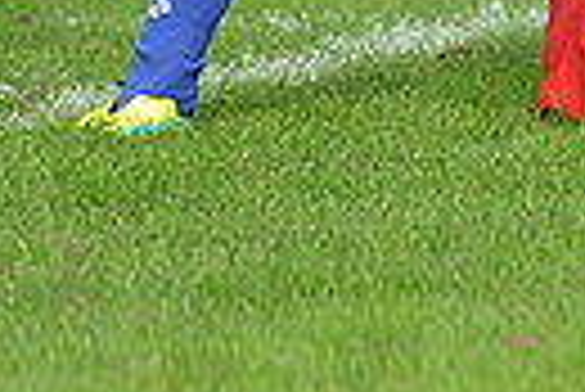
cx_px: 1269
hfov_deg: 1.6
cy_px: -457
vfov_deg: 1.1
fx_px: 20368
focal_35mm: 1252
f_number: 4
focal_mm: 280
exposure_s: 1/500
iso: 500
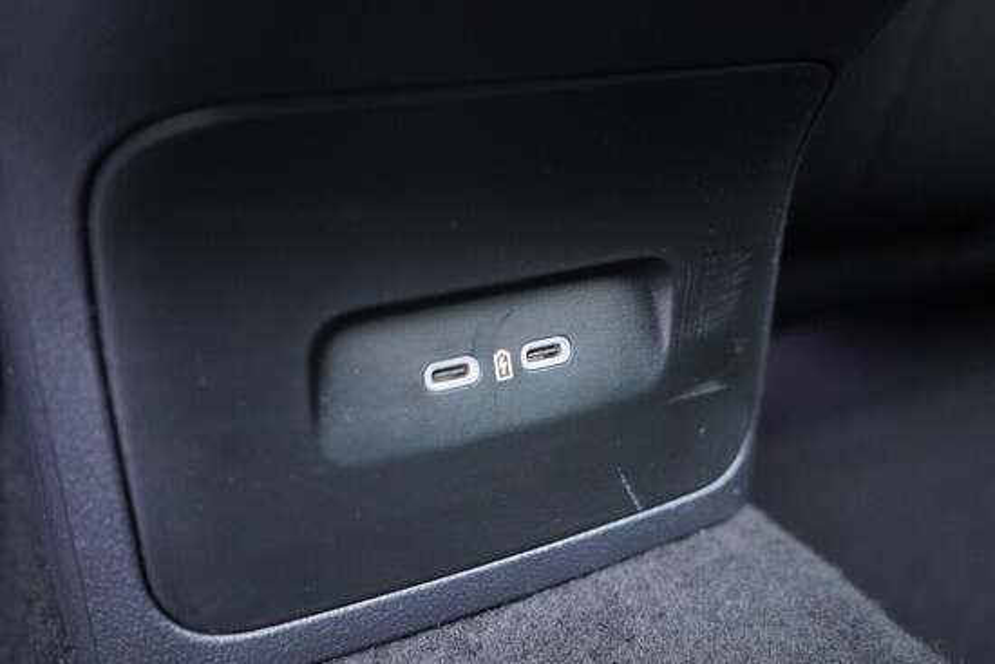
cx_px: 498
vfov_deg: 36.9
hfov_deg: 53.1
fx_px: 995
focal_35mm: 36
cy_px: 332
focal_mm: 24
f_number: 2.8
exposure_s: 1/40
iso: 3200
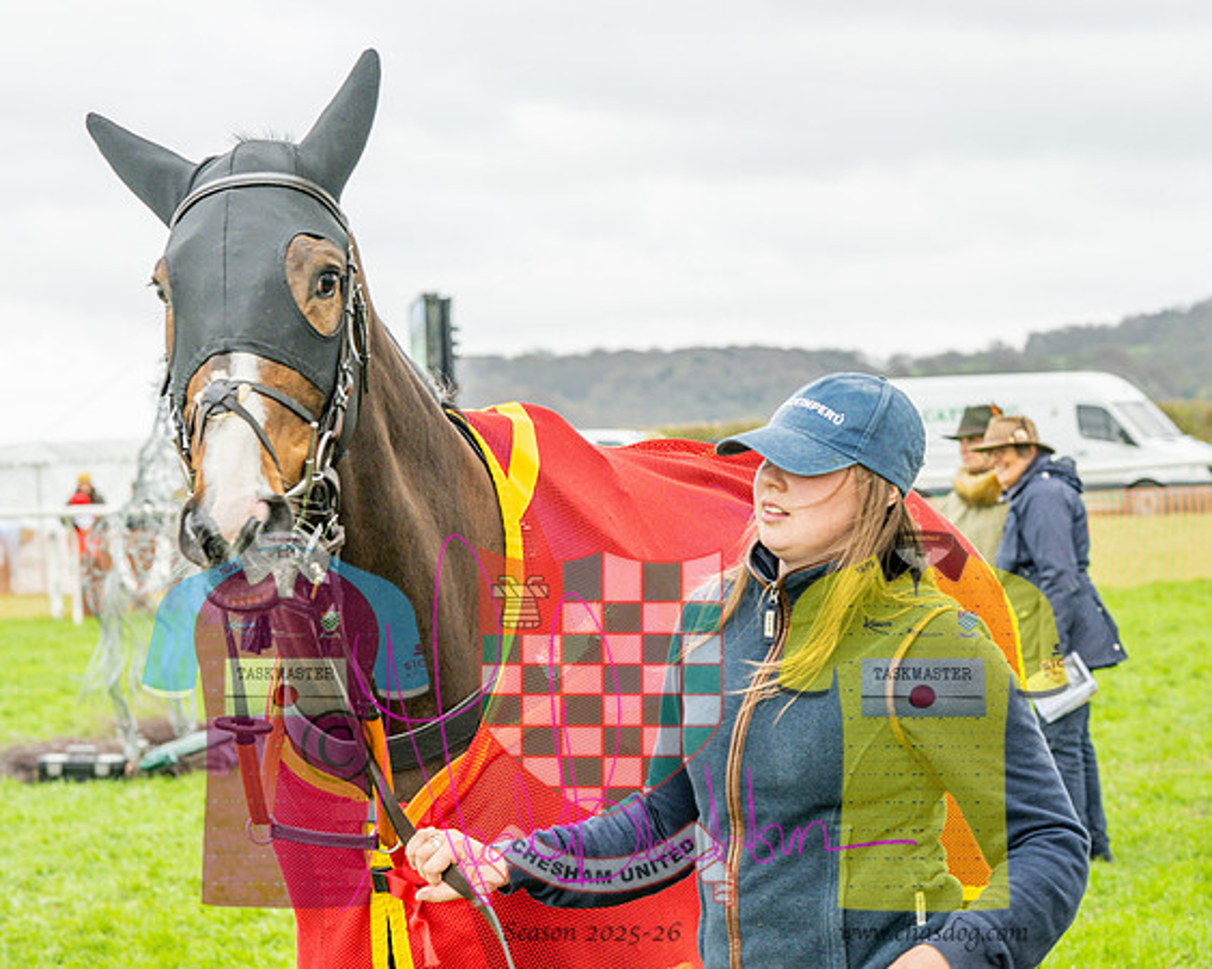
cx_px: 714
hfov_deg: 15.1
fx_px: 4570
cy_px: 466
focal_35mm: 127
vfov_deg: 12.1
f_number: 5
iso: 400
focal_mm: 73
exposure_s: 1/320
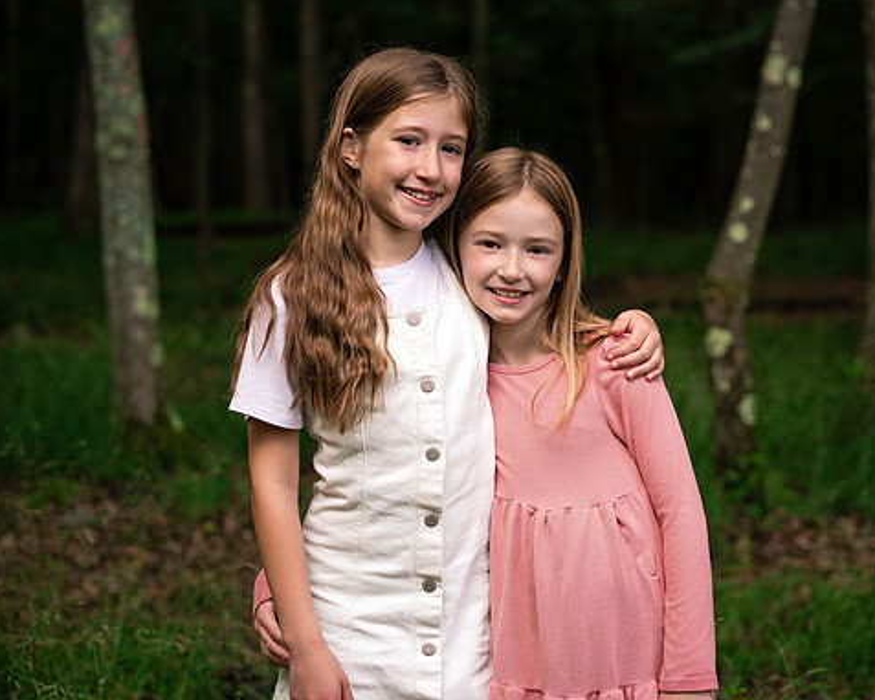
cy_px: 351
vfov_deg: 15.9
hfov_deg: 19.7
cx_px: 464
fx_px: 2513
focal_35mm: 97
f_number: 4
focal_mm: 85
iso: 200
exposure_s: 1/250
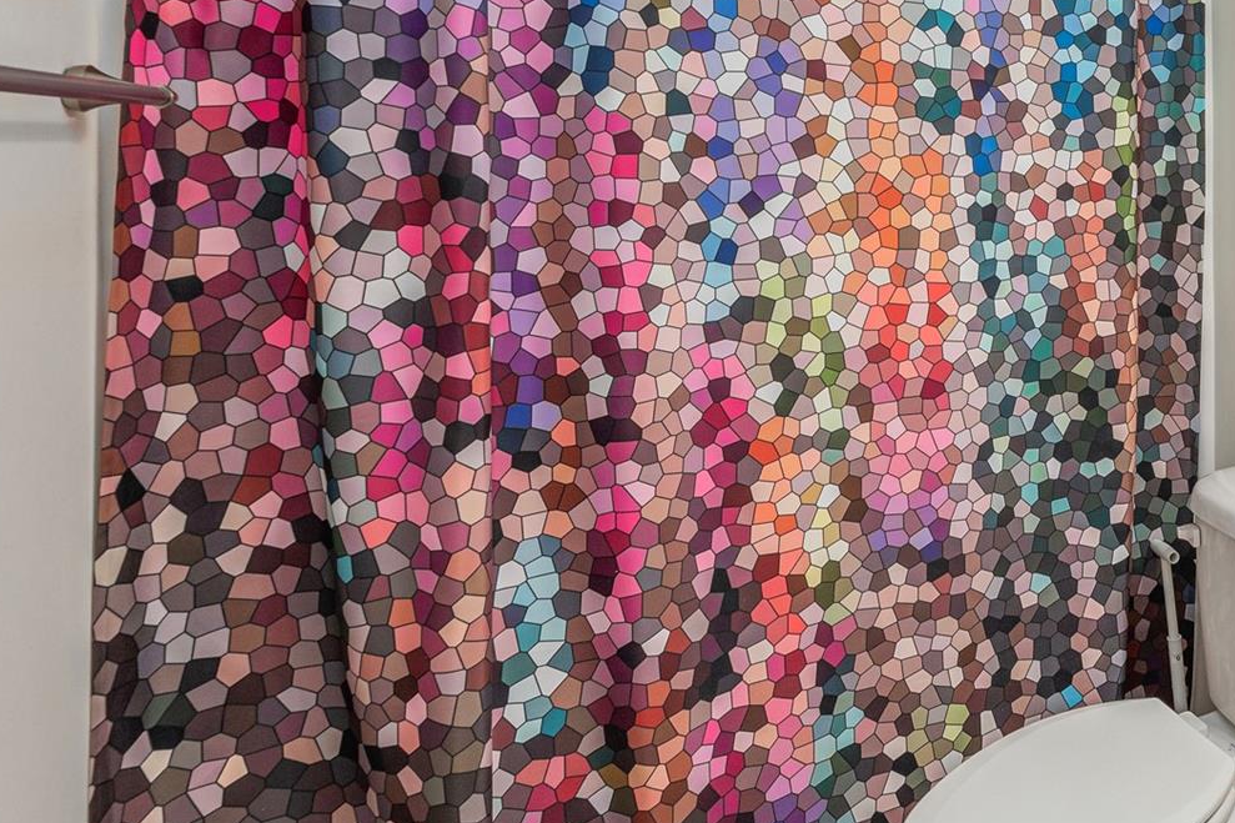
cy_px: 145
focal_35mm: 29
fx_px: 995
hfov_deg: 50.9
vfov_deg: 42.6
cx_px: 1241
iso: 320
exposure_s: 1/200
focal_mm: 14
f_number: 8
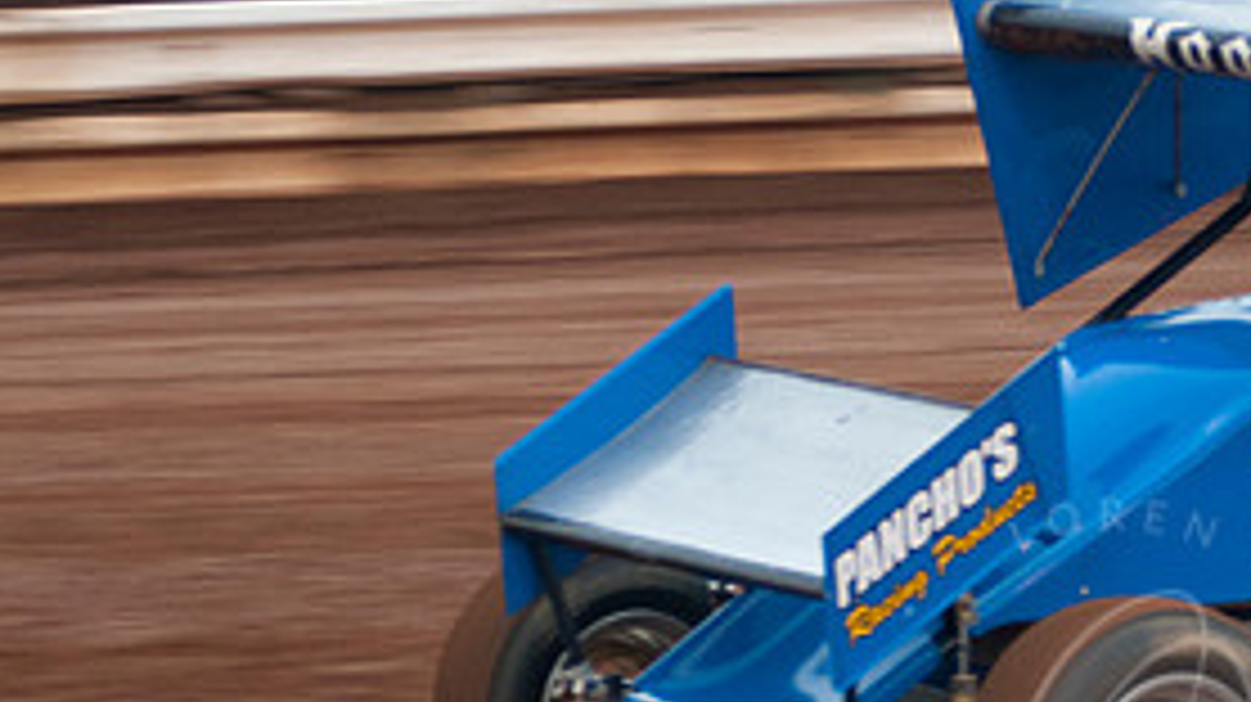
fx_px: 8719
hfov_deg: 8.2
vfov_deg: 4.6
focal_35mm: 263
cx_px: 1112
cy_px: 351
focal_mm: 80
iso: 400
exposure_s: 1/320
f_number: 3.2
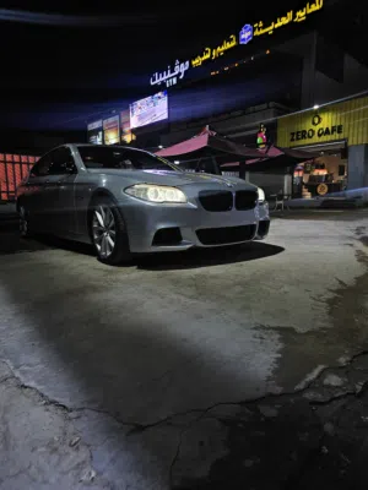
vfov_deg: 73.9
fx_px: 326
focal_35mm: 23
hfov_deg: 58.9
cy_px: 245
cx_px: 184
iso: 50
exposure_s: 1/63
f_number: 1.7
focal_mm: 6.3
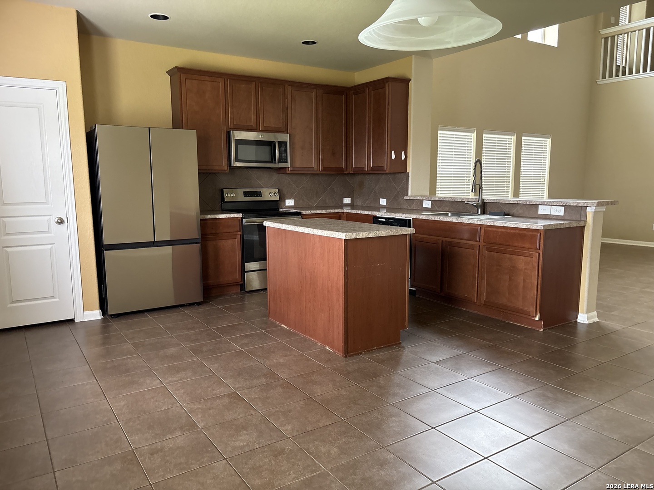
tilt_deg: -8.1
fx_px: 491
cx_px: 327
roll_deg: +1.0
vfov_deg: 53.1
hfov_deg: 67.3
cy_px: 245
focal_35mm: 26
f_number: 1.6
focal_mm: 5.96
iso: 320
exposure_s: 1/60
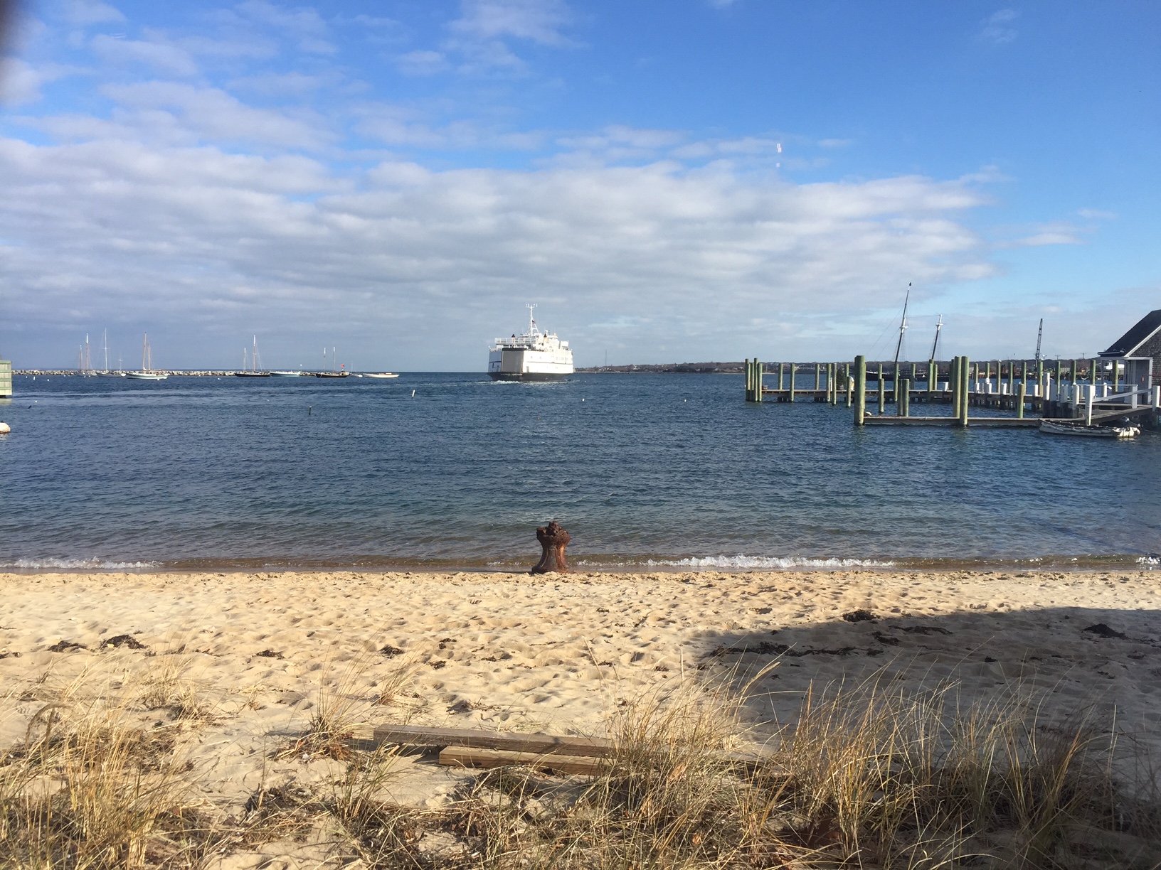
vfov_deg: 48.2
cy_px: 435
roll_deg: -0.7
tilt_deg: -3.4
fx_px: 973
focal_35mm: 29
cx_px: 580
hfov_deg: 61.7
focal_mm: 4.15
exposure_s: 1/1522
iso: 32
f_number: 2.2
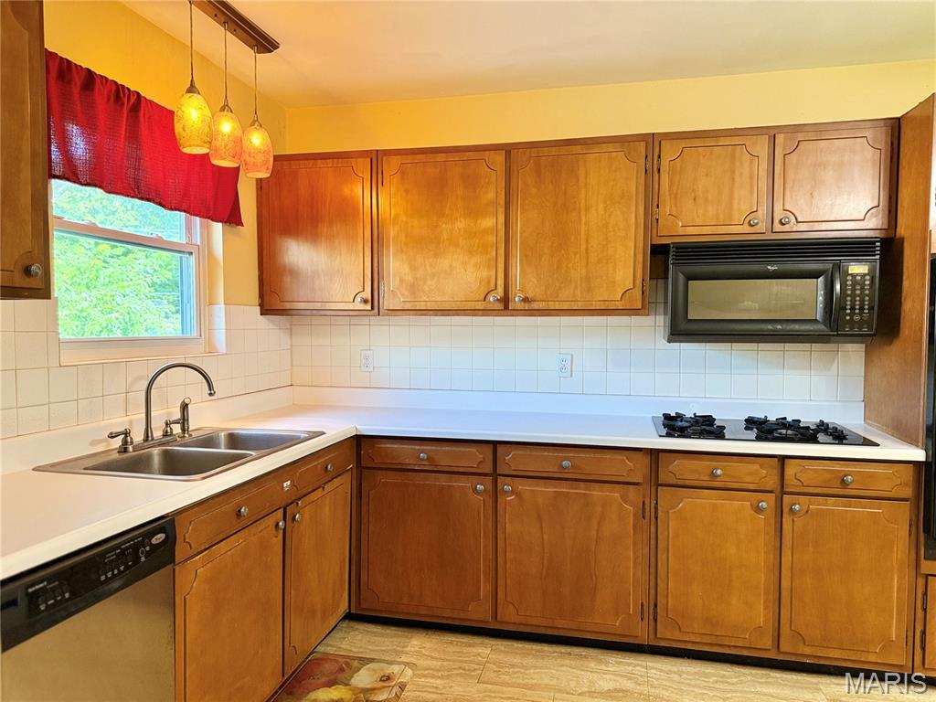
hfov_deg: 71.6
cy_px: 351
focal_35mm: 24
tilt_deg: -1.6
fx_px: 649
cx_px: 468
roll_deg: -0.3
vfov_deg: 56.8
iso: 320
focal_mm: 6.76
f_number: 1.78
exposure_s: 1/60
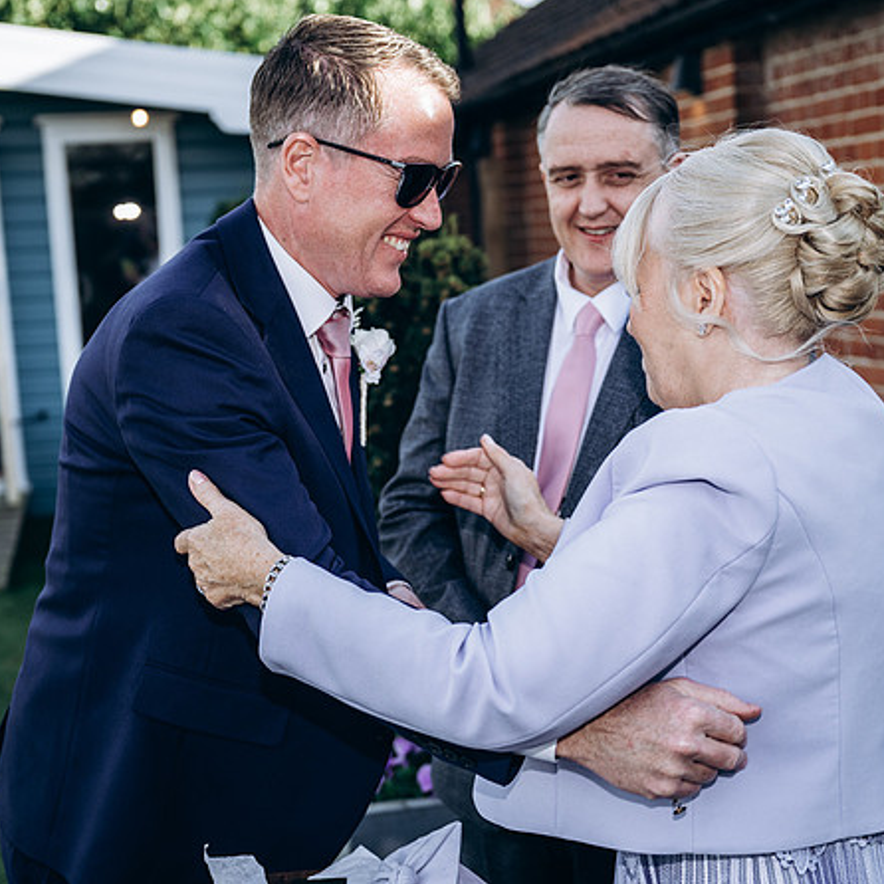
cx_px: 403
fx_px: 1705
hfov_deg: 29.1
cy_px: 514
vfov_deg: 29.0
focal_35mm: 59
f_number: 2.8
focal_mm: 39
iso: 125
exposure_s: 1/400
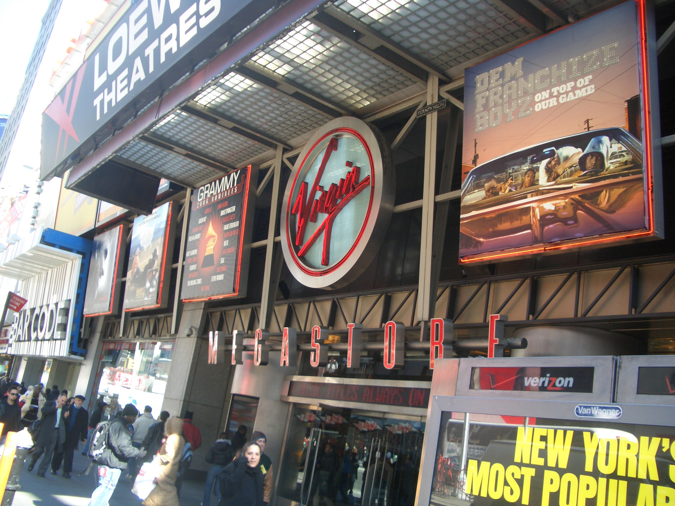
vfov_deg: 40.7
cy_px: 253
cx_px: 338
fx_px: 682
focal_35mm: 35
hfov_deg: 52.6
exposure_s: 1/80
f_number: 2.6
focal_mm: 5.8
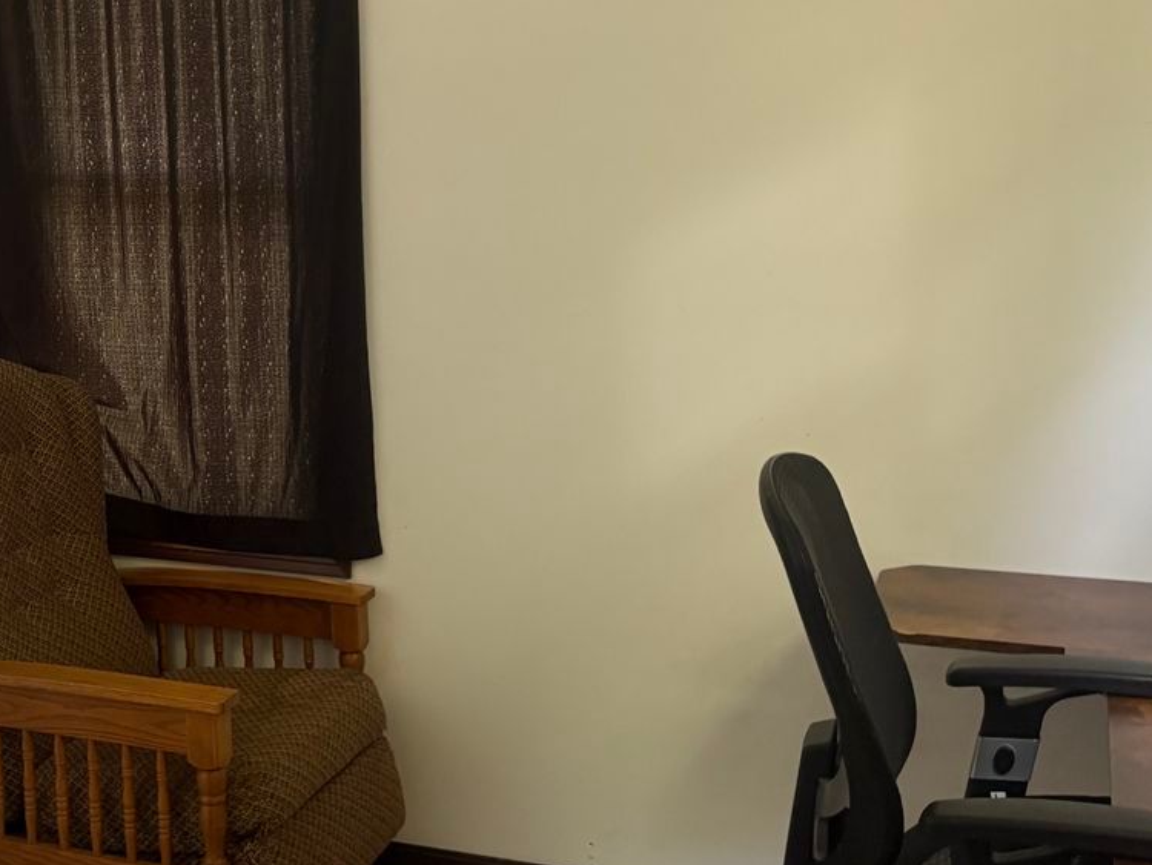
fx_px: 1731
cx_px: 60
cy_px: 320
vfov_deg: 27.9
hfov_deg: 34.2
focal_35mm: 52
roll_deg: +3.7
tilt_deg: -5.2
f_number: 1.6
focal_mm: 5.96
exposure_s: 1/60
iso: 200
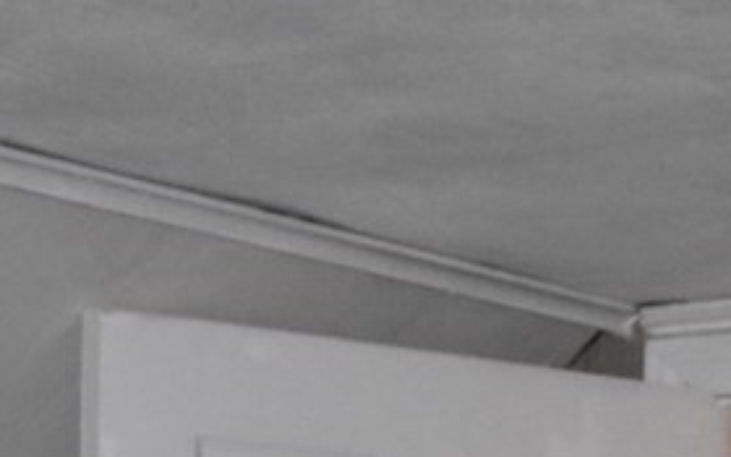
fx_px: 4004
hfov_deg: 10.4
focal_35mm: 201
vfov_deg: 5.7
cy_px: 1735
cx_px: 355
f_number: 3.5
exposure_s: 1/60
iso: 1600
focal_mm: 18
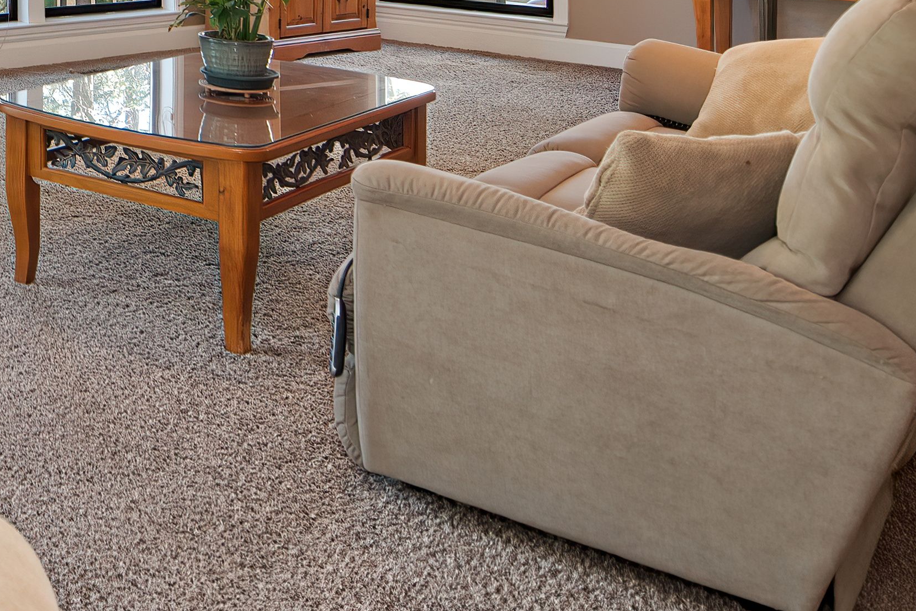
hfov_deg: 30.6
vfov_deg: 22.7
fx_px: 1298
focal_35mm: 51
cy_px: -249
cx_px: -273
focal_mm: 14
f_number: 4
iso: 560
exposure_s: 1/60
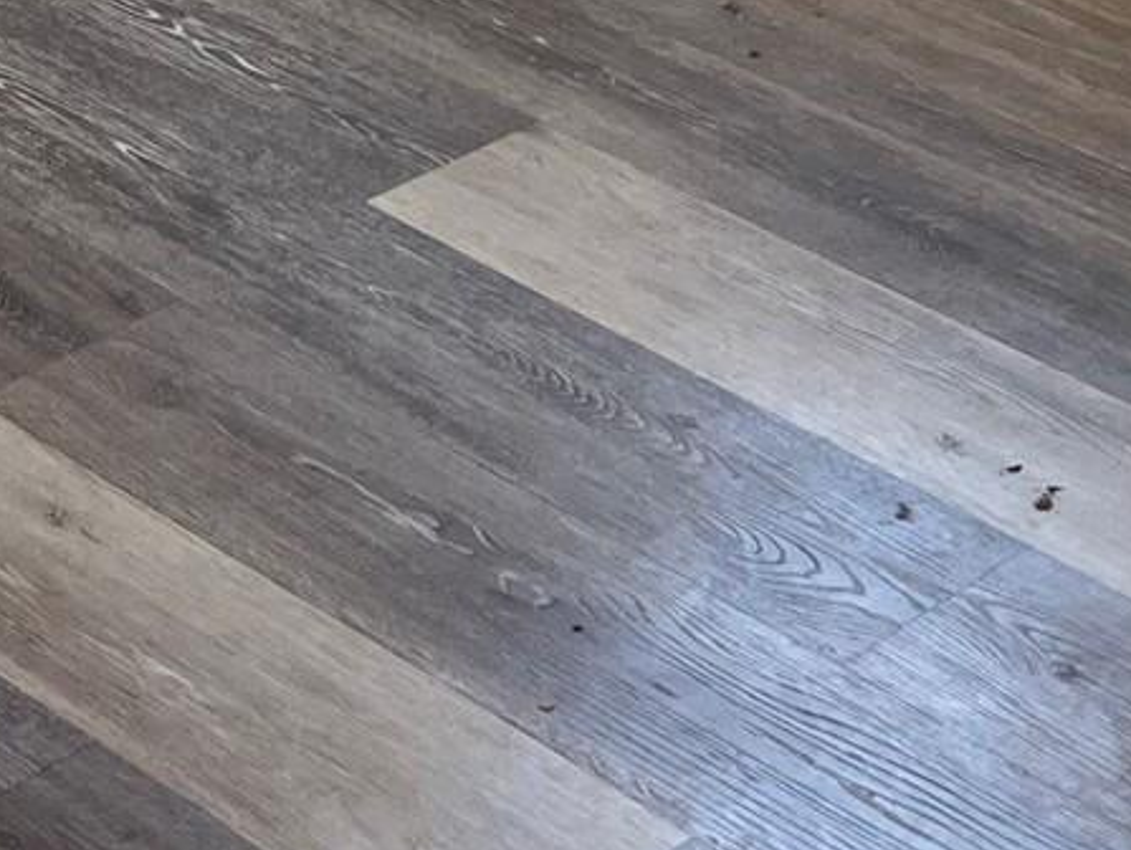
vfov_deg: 11.0
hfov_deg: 15.8
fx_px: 3891
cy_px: -984
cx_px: -296
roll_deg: +0.4
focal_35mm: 119
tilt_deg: -11.4
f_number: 1.5
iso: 125
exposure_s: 1/120
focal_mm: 5.7
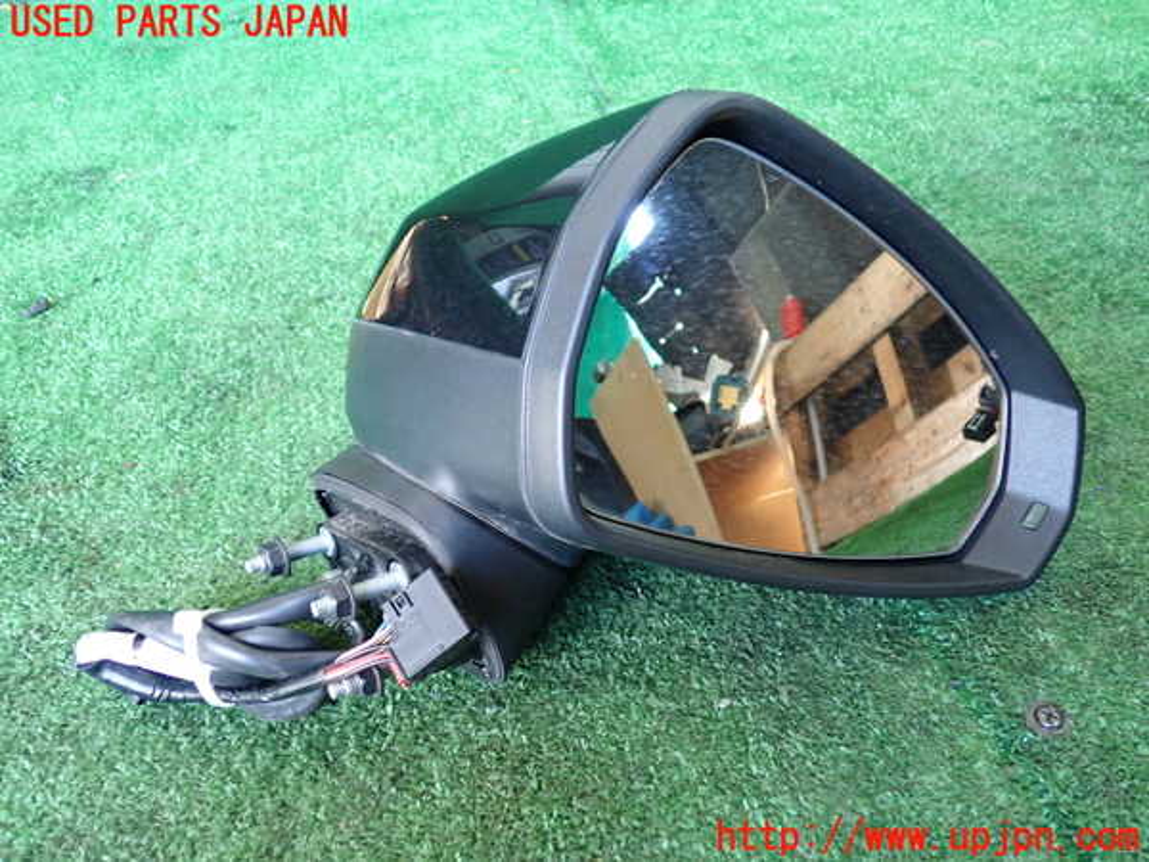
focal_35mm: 30
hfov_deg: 60.0
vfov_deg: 46.8
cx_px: 574
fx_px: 996
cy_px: 431
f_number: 2.3
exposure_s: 1/30
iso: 400
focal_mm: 5.4
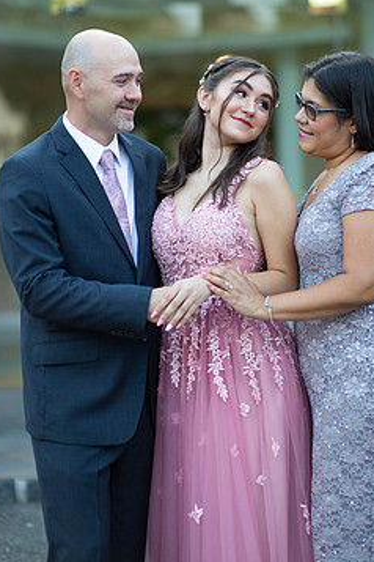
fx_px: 1667
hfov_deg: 12.8
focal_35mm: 107
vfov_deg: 19.1
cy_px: 211
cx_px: 218
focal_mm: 85
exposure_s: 1/500
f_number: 2
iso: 250
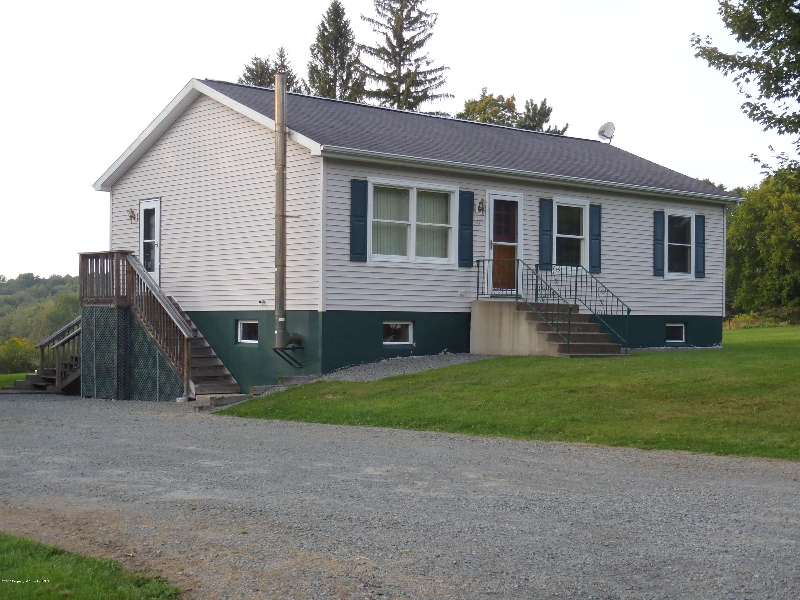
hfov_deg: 38.9
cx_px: 400
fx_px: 1132
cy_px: 300
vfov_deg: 29.7
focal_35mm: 49
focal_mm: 8.8
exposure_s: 1/100
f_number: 4.9
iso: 100
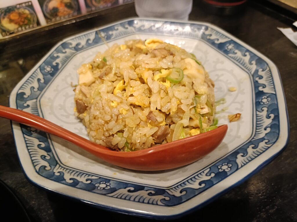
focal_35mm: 25
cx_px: 148
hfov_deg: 69.4
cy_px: 111
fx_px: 214
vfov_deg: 54.9
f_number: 1.7
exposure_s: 1/25
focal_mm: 4.7
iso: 2000
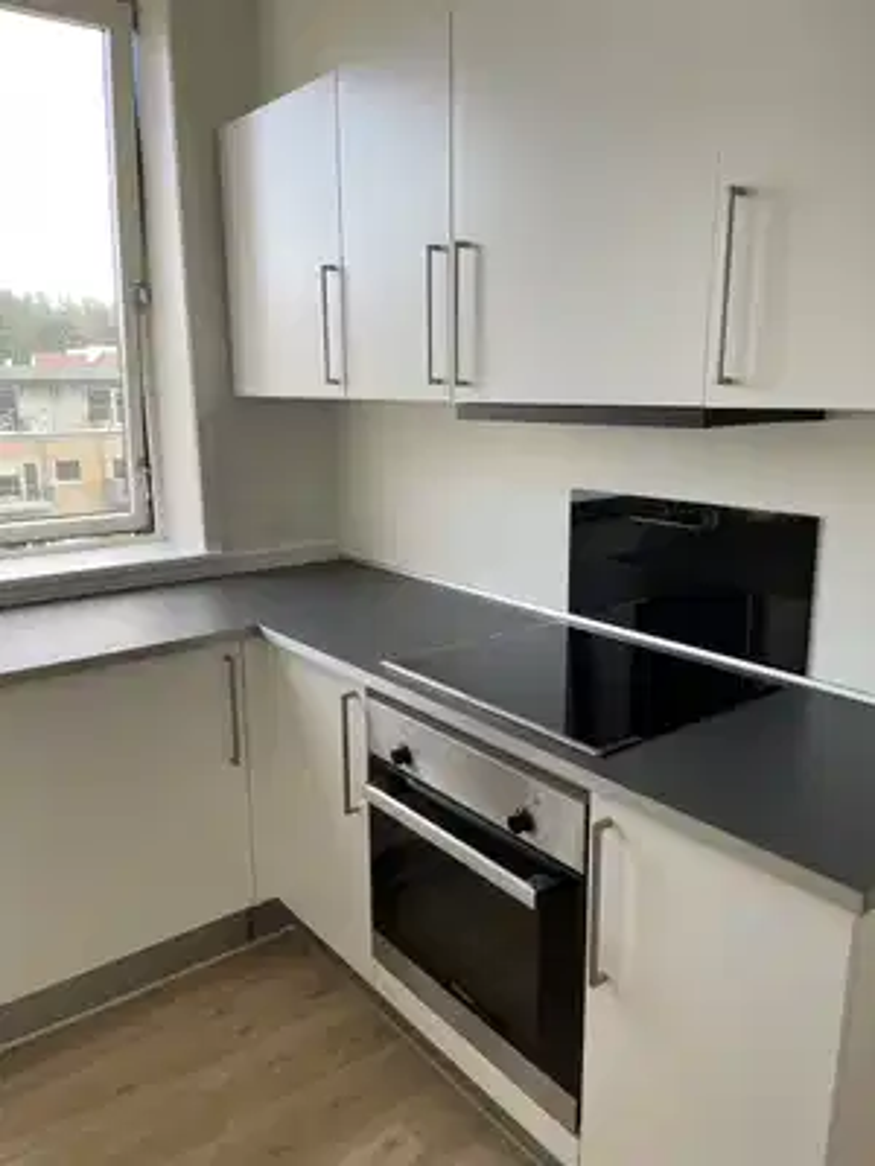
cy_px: 583
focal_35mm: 26
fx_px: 876
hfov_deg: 53.1
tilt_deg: -13.5
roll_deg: +0.1
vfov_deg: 67.3
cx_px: 438
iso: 40
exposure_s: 1/121
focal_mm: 4.2
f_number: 1.6
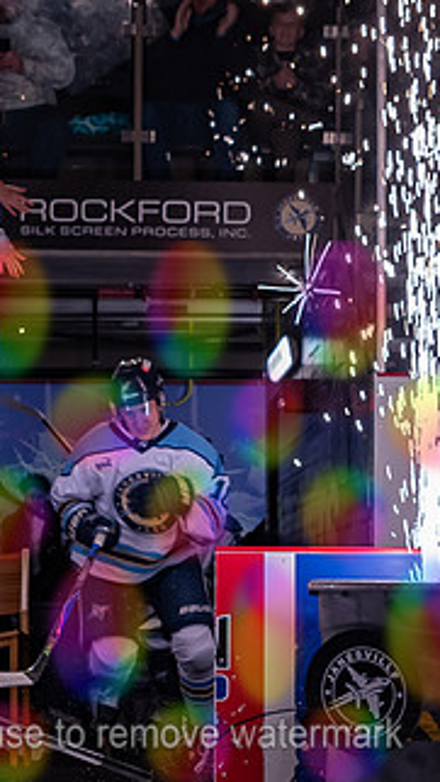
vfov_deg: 17.3
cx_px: 127
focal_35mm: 124
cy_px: 509
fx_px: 2573
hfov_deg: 9.8
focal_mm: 35
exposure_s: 1/200
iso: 400
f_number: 3.5
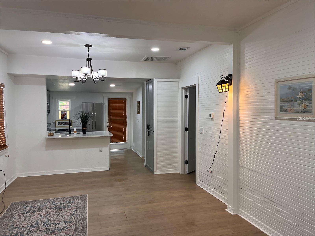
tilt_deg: -1.8
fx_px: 237
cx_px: 158
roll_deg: +0.5
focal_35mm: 26
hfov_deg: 67.3
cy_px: 118
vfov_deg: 53.1
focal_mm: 5.1
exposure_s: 1/120
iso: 125
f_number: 1.6
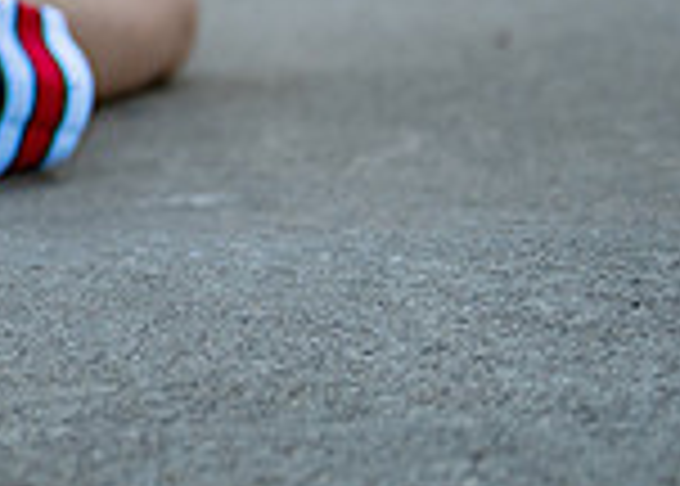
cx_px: -617
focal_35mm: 234
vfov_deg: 6.1
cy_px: -284
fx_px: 4521
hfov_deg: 8.2
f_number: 1.2
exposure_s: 1/800
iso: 200
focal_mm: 50
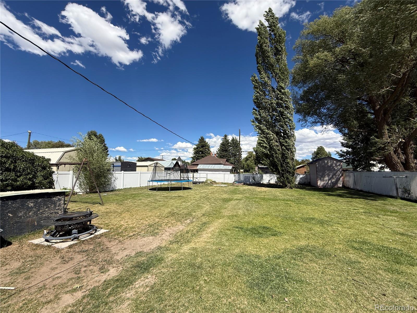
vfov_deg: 85.7
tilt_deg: +5.8
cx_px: 208
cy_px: 156
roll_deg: +0.2
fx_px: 169
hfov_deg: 102.1
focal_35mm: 14
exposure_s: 1/2717
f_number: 2.2
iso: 50
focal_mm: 2.22
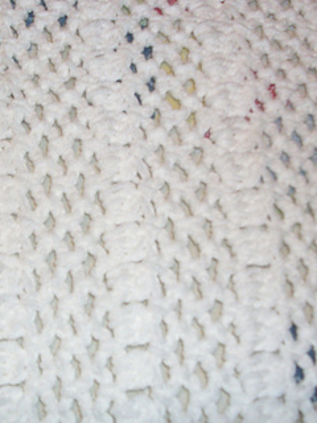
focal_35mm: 50
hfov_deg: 28.9
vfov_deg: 38.1
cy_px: 237
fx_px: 611
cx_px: 99
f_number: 2.9
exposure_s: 1/125
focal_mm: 5.7
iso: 250
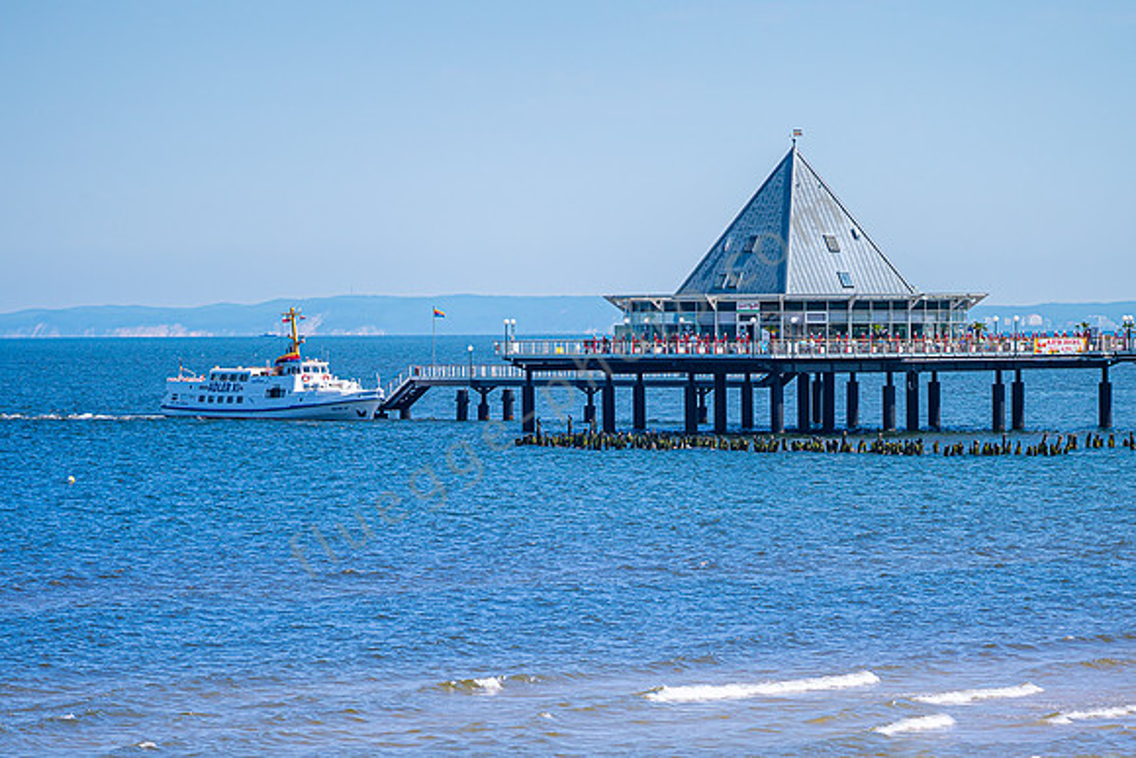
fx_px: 6375
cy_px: 379
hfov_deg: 10.2
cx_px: 568
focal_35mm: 202
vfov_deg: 6.8
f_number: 1.8
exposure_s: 1/8000
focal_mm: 135
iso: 125
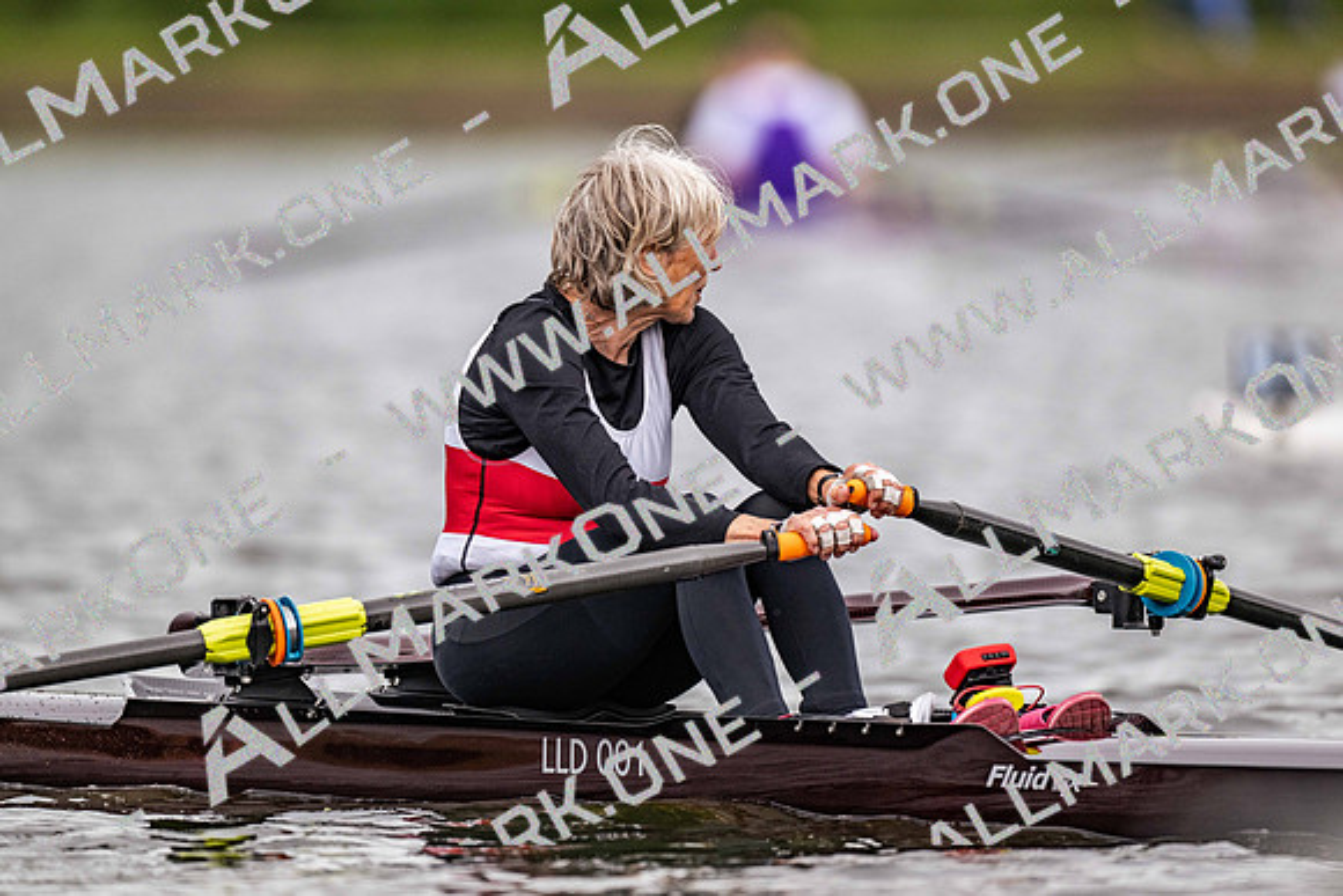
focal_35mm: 600
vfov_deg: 2.3
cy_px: 448
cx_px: 672
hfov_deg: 3.4
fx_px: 22388
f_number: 4
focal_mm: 600
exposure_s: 1/2500
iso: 720
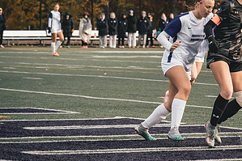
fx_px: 1512
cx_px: 233
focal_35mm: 225
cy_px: 47
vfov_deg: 6.1
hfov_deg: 9.1
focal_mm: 108
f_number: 6.3
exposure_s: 1/1000
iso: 800
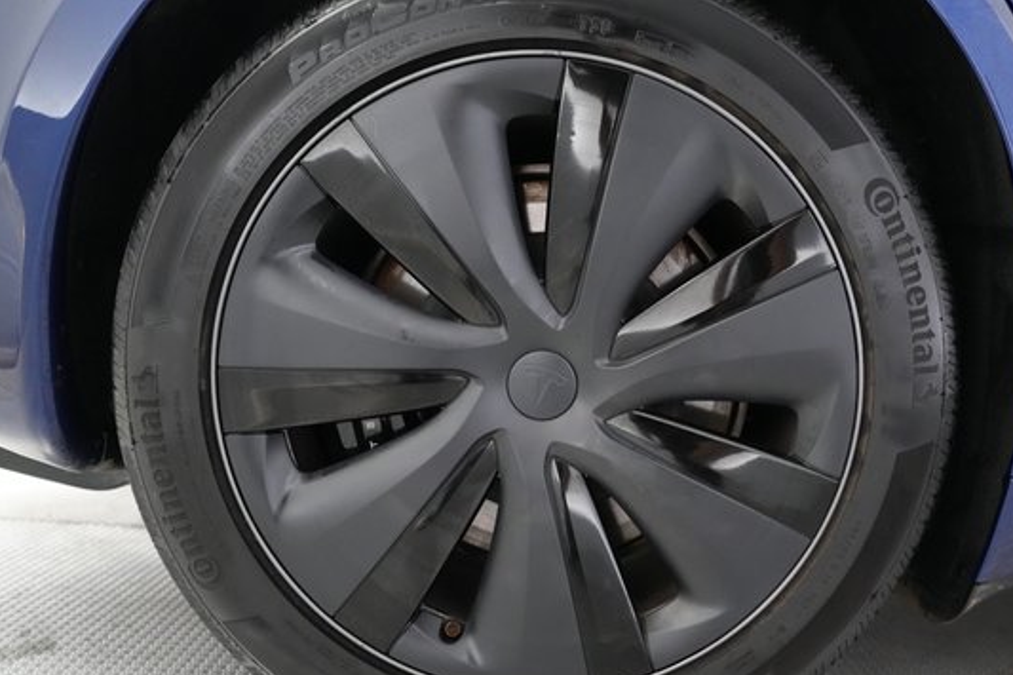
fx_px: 844
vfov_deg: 43.4
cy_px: 403
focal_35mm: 30
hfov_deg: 61.5
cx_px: 602
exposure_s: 1/160
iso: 8000
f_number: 2.8
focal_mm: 25
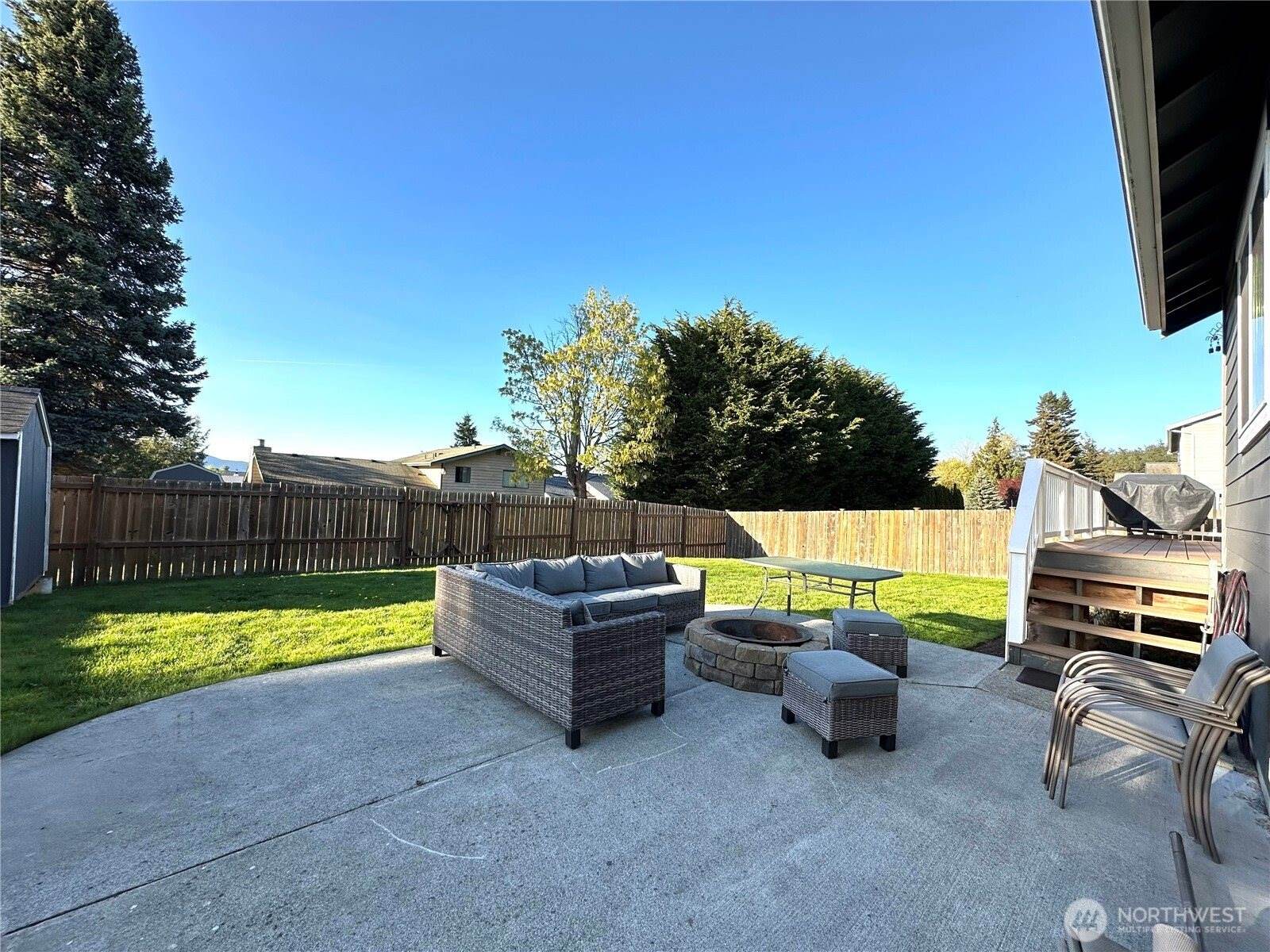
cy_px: 476
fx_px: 514
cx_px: 635
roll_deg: -2.6
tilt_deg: +2.1
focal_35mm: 14
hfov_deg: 102.1
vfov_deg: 85.7
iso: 40
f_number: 2.2
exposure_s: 1/707
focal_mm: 2.22
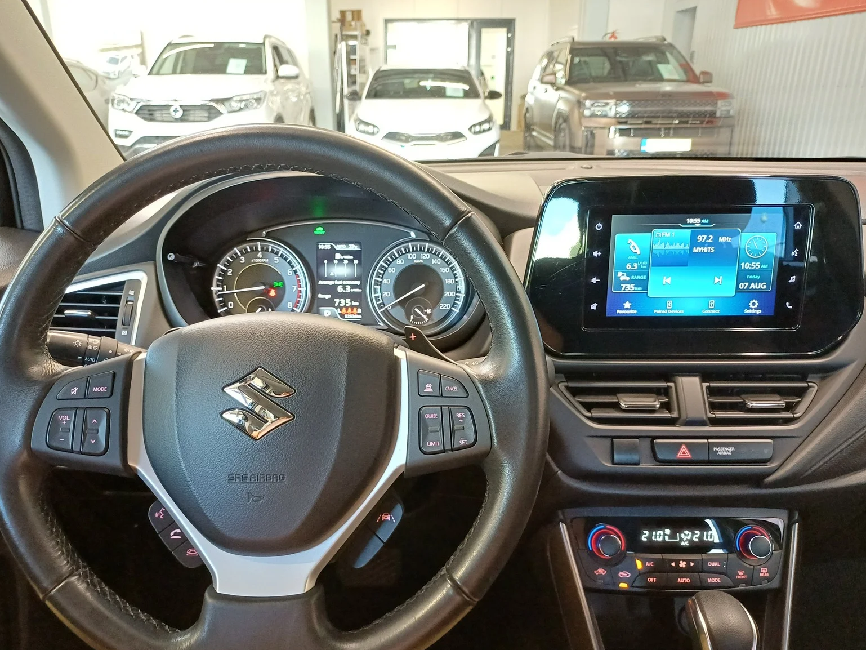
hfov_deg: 67.3
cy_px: 336
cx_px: 428
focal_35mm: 26
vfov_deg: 53.1
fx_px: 651
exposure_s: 1/25
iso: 640
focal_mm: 4.65
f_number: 1.8
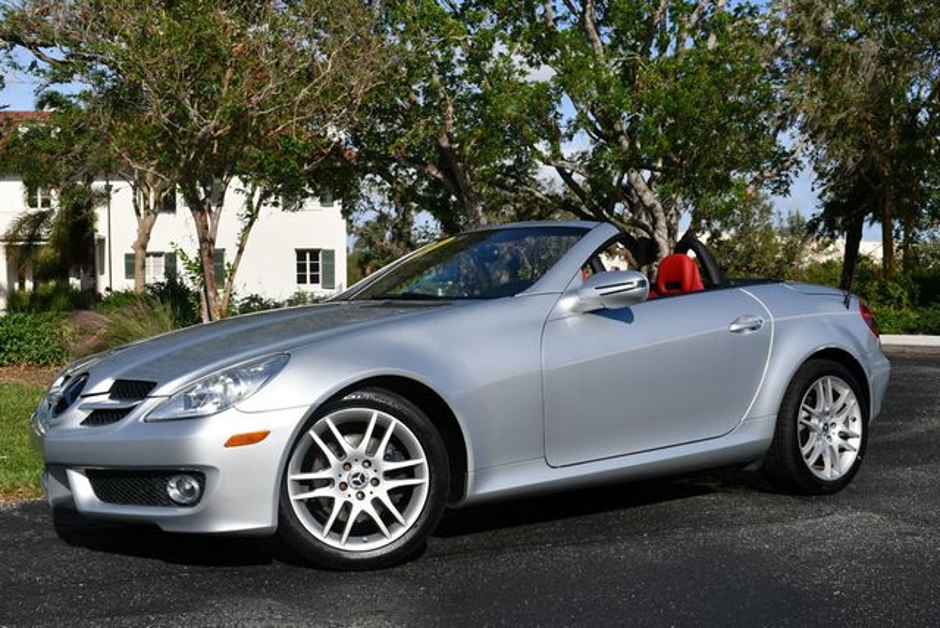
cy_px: 314
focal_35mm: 48
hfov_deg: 41.1
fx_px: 1254
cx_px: 470
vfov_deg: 28.1
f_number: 10
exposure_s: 1/400
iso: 100
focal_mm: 24
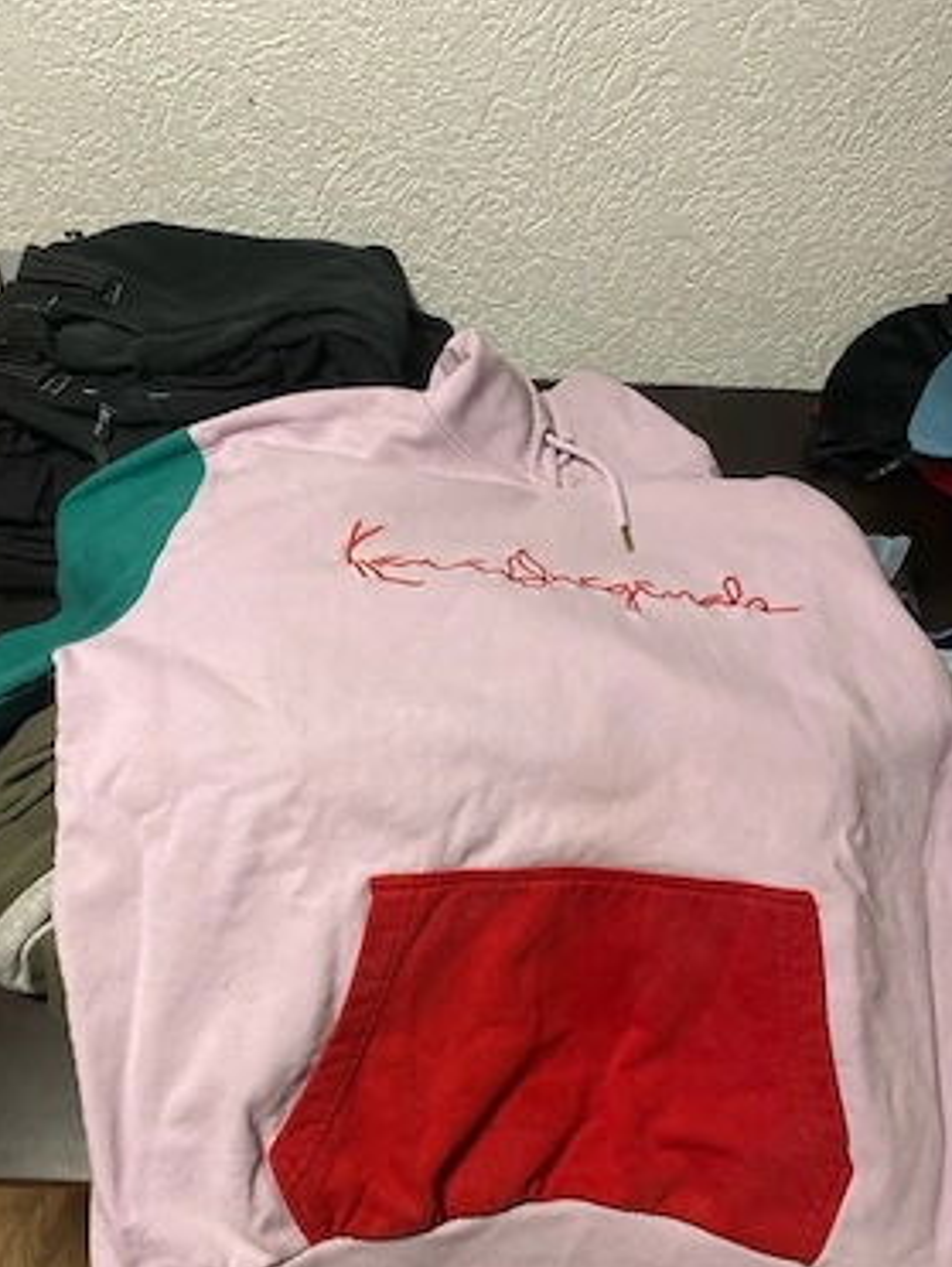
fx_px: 1025
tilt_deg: -52.4
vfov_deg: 63.3
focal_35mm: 28
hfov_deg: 49.8
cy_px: 676
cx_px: 491
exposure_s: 1/50
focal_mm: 4.25
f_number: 1.8
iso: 200
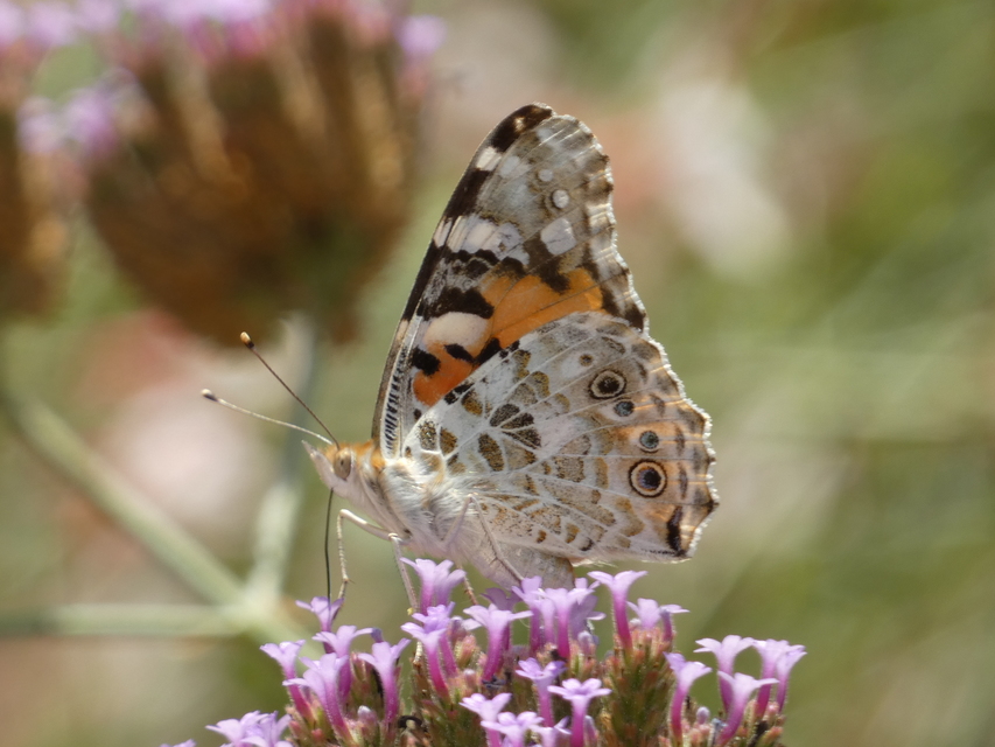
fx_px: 17881
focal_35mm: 622
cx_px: 498
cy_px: 374
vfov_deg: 2.4
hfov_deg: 3.2
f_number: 5.6
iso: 80
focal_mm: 111.5
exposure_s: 1/125
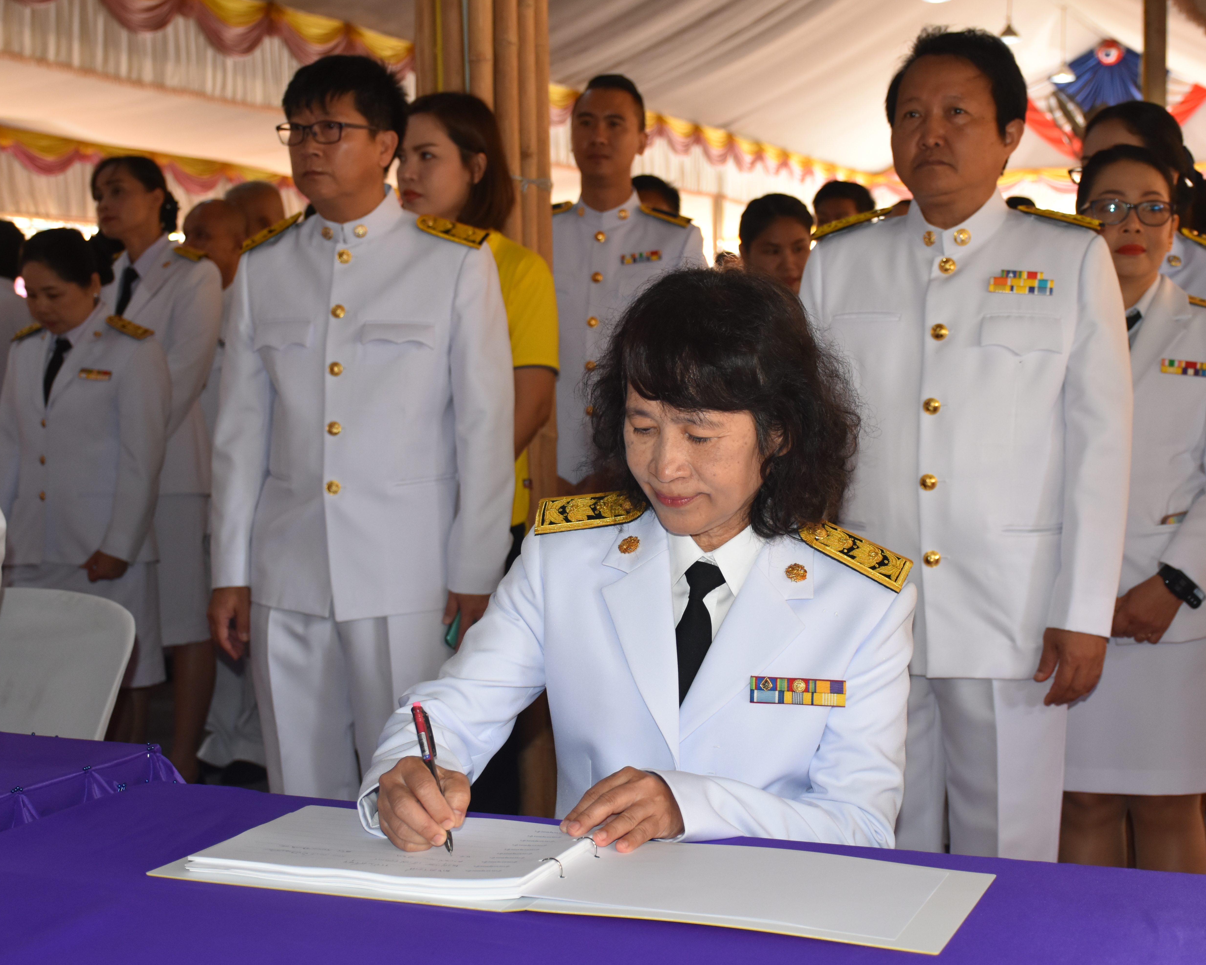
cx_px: 669
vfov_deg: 26.2
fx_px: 2070
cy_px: 485
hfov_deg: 32.4
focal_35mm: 58
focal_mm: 34
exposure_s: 1/80
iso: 800
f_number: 4.5
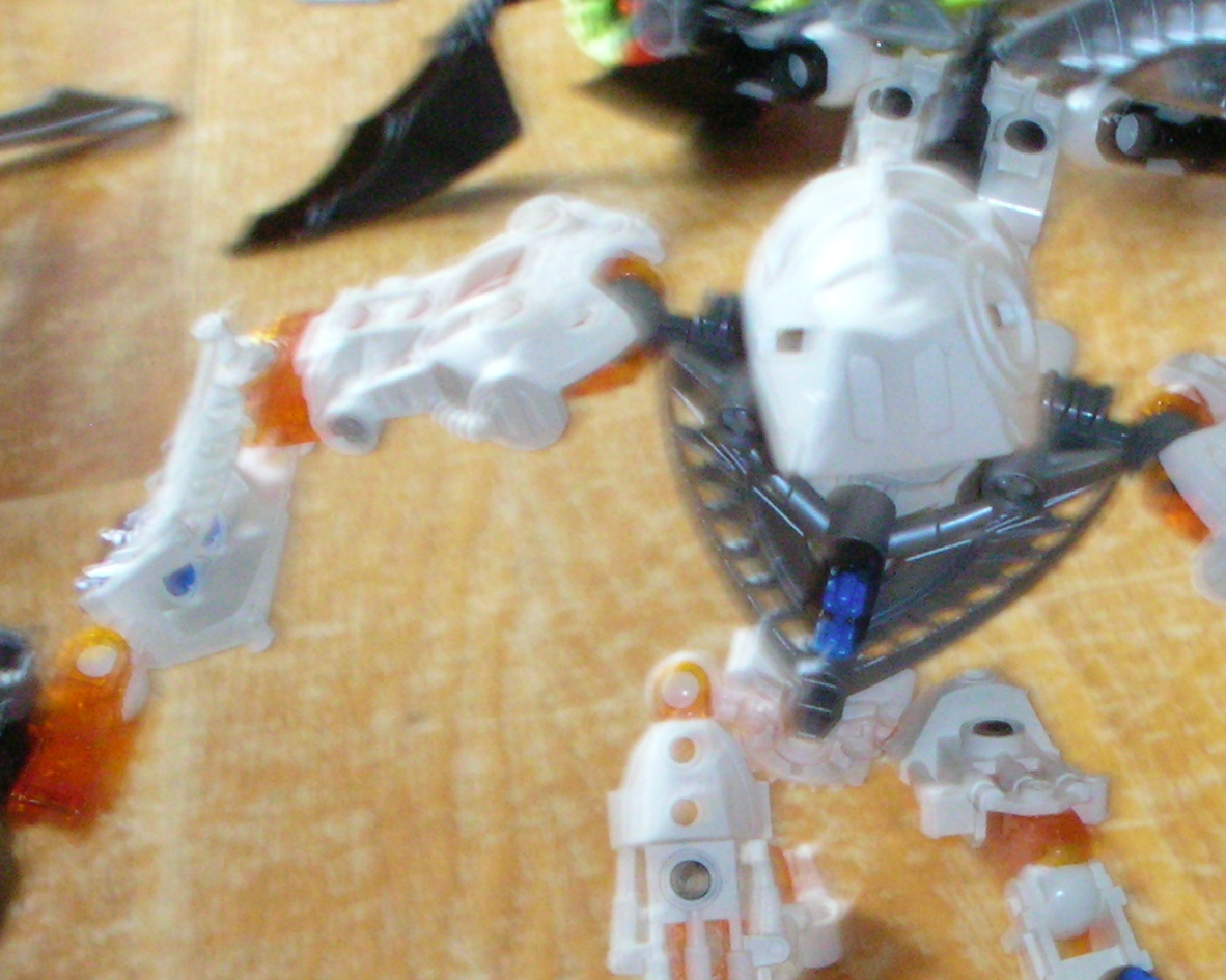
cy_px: 918
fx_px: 3882
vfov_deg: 14.2
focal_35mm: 107
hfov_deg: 17.8
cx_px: 917
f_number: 3.5
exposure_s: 2
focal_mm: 7.7
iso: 200
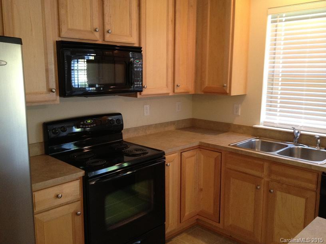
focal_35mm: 35
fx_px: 330
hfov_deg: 52.6
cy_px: 122
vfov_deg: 40.7
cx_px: 163
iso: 200
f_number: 2.4
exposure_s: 1/20
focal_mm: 4.28
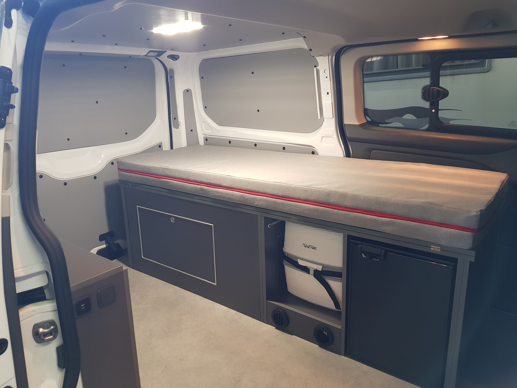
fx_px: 388
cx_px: 258
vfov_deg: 53.1
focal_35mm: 26
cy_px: 194
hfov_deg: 67.3
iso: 200
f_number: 1.7
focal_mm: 4.2
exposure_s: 1/13
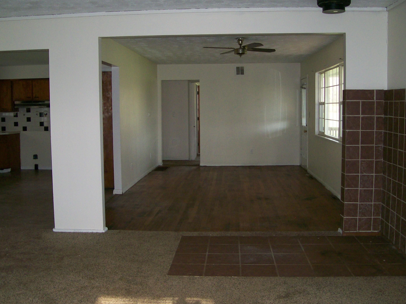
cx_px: 194
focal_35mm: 39
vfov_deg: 36.8
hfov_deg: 47.8
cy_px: 147
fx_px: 457
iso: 140
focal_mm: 6
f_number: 2.7
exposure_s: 1/64
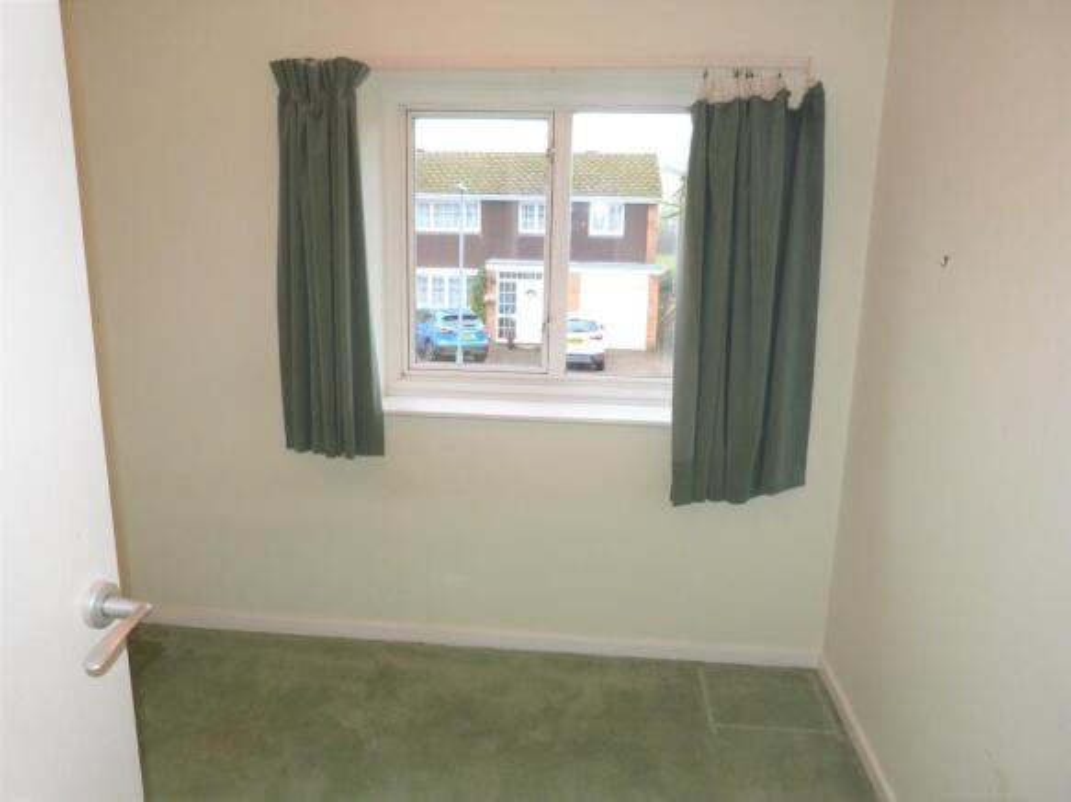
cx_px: 536
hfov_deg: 69.4
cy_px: 401
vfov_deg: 54.9
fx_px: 773
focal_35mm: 25
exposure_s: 1/60
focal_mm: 4.5
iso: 200
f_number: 2.8
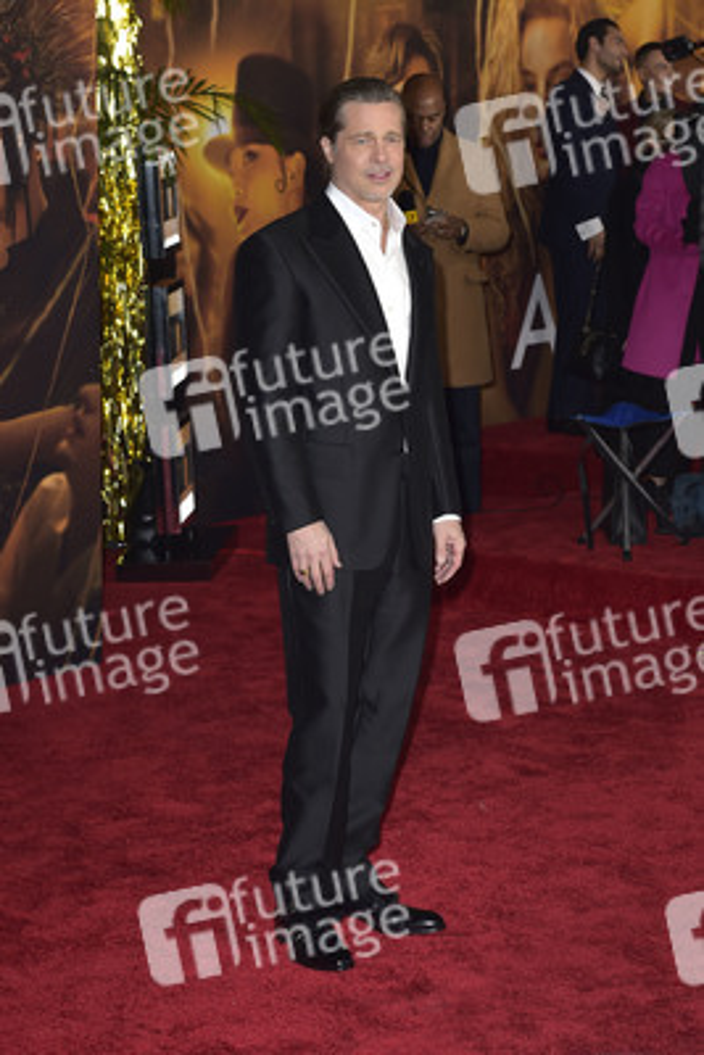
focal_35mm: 70
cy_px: 528
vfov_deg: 28.8
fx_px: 2051
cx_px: 352
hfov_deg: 19.5
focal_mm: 70
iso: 640
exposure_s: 1/250
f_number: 6.3
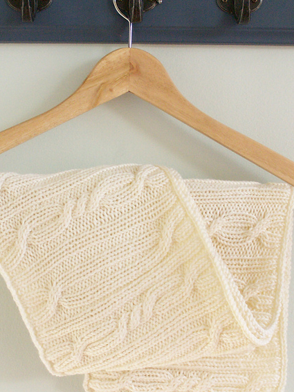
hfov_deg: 18.9
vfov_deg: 25.0
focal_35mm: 78
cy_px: 204
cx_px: 136
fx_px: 883
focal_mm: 11.5
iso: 400
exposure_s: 1/180
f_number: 3.6
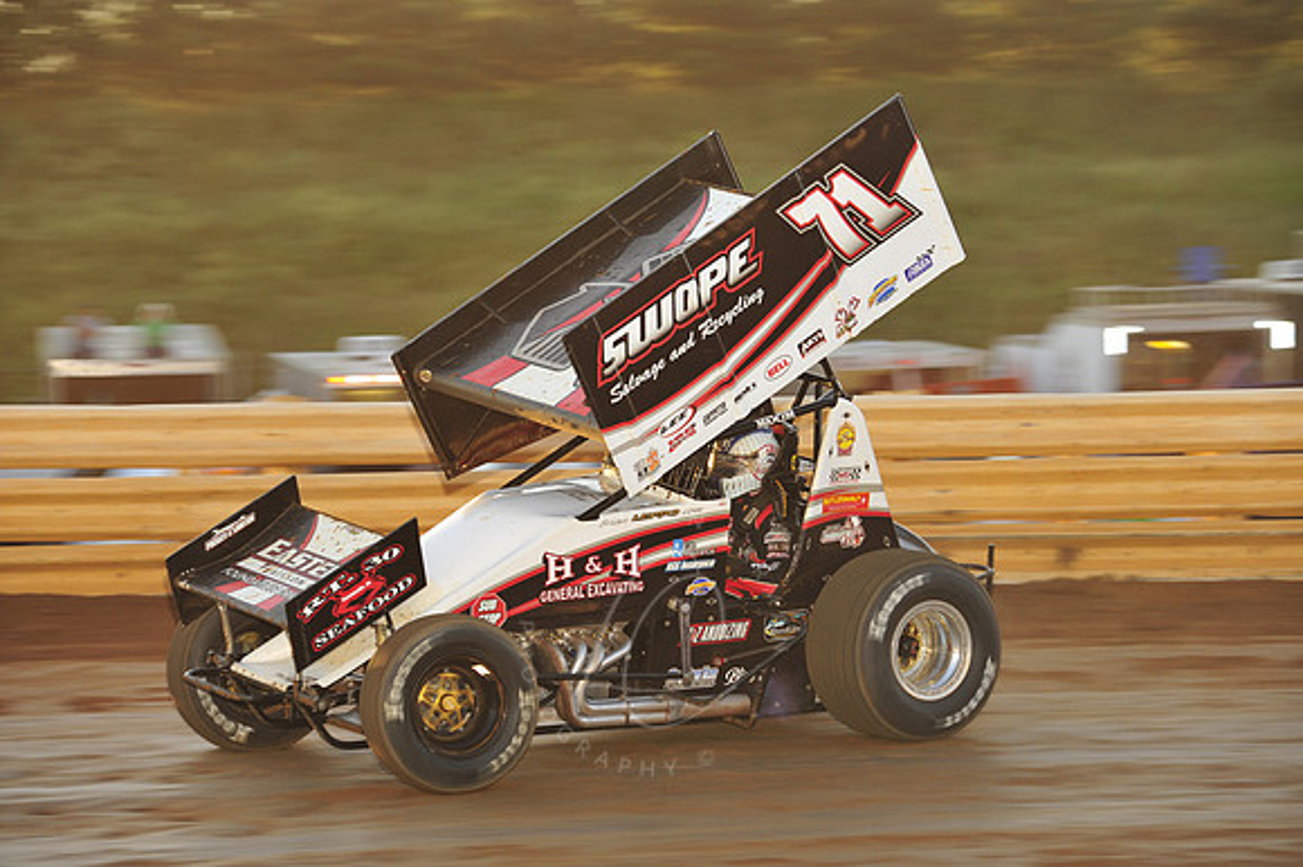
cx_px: 652
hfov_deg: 13.3
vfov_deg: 8.8
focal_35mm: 155
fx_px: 5607
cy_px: 434
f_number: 7.1
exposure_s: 1/320
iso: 800
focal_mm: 155
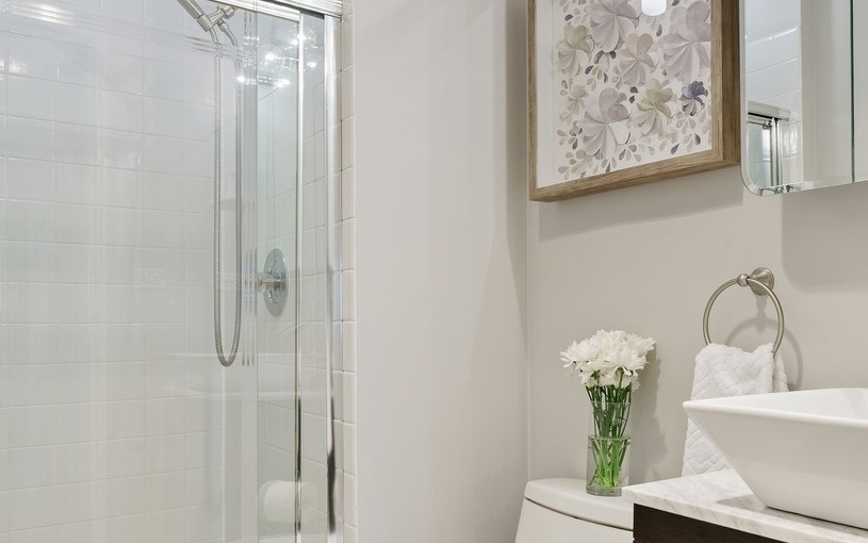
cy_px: 318
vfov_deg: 39.3
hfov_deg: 58.9
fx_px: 757
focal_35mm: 32
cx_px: 541
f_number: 8
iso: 320
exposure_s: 1/2.5
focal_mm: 16
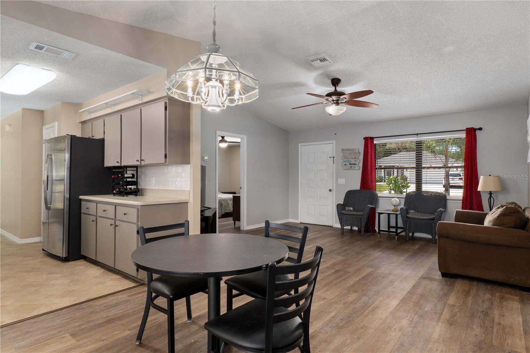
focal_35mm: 20
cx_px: 265
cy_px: 176
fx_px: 287
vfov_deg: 63.2
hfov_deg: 85.4
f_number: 8
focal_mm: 13
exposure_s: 1/3
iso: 320
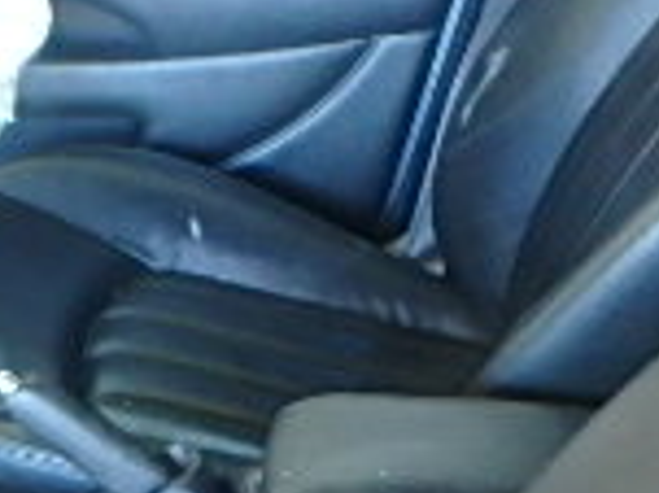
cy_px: 467
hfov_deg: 20.5
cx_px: -144
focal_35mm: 89
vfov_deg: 16.3
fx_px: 1693
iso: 800
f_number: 3.5
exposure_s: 1/15
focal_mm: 3.7
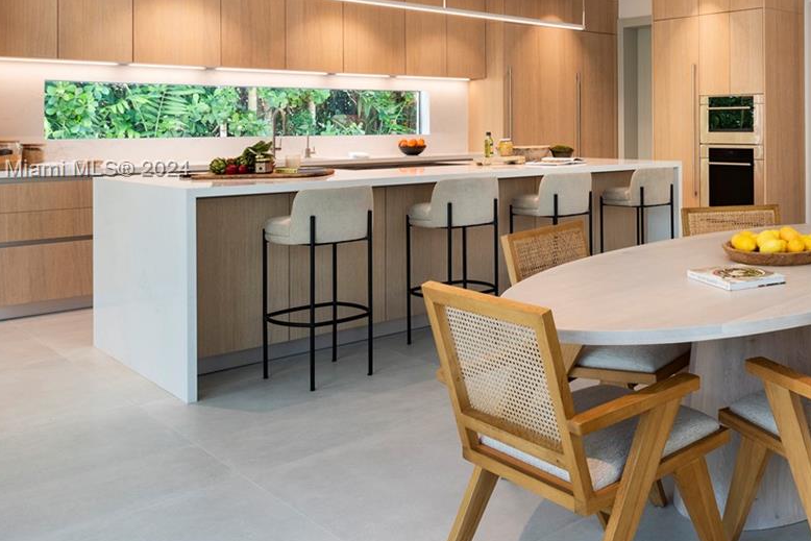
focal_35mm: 37
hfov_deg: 47.9
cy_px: 170
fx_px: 834
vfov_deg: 35.5
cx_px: 690
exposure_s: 1/25
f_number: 10
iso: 400
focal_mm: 18
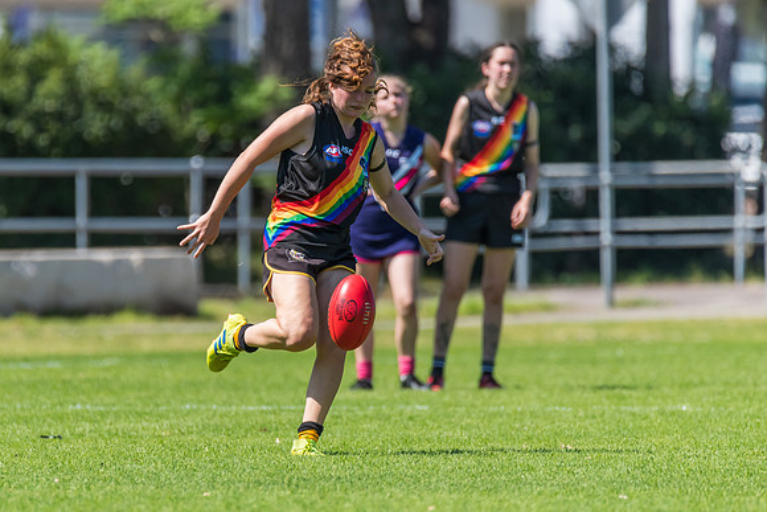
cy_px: 297
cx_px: 276
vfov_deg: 1.7
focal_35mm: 788
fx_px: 16790
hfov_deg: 2.6
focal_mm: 600
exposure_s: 1/2000
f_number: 6.3
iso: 800
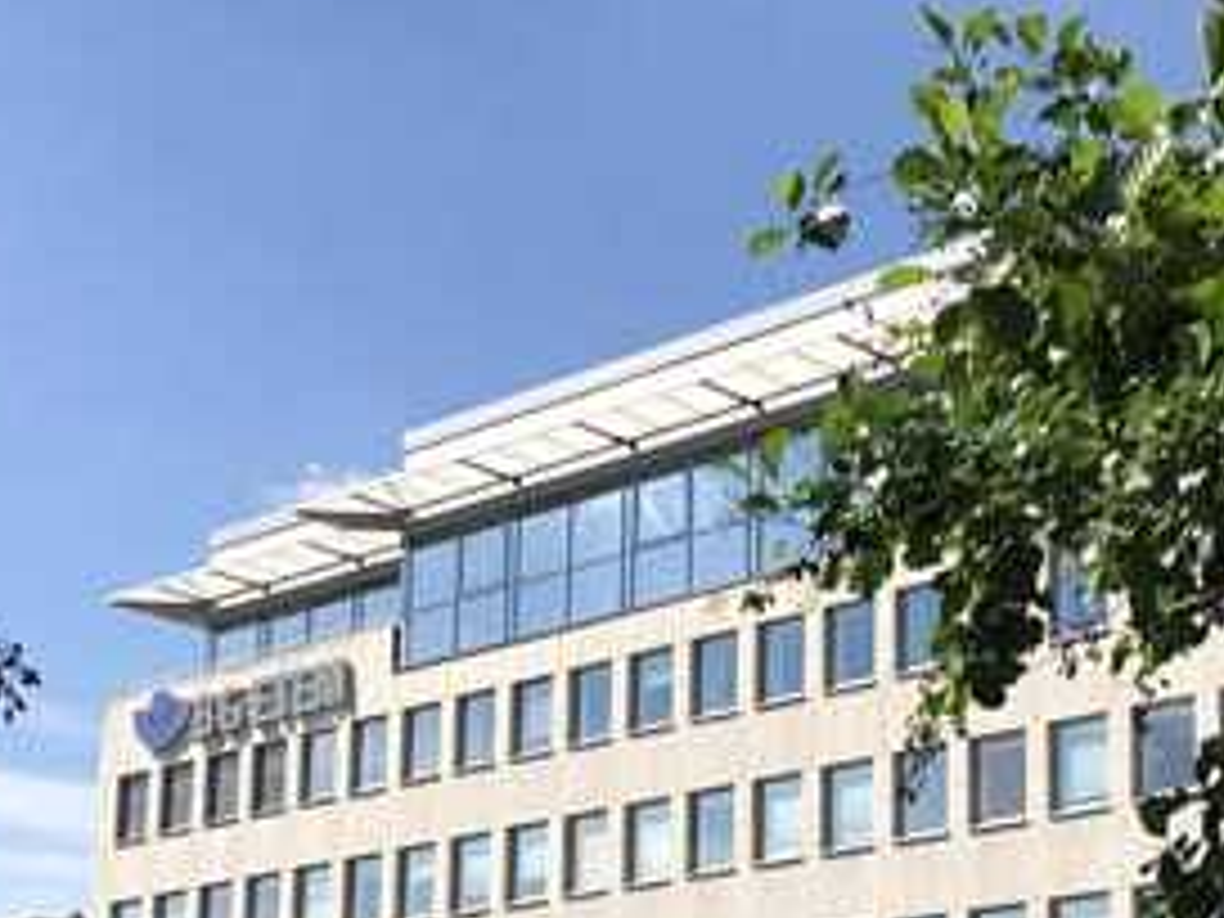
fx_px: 2793
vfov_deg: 18.3
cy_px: 860
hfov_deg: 24.7
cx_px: 729
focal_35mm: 79
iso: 20
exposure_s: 1/2525
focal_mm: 3.99
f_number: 1.8
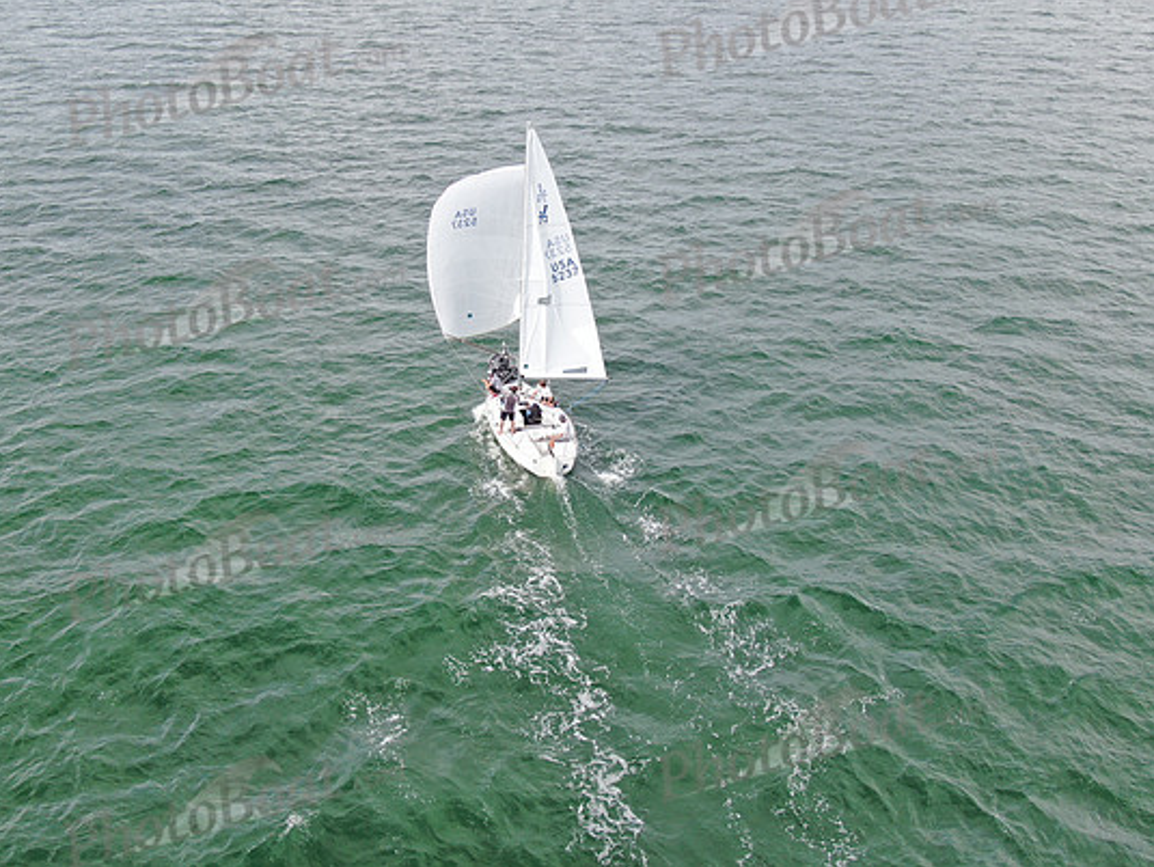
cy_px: 400
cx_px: 533
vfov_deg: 36.8
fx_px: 1301
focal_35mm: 39
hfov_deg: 47.8
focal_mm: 6.08
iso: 100
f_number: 3.3
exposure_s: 1/500
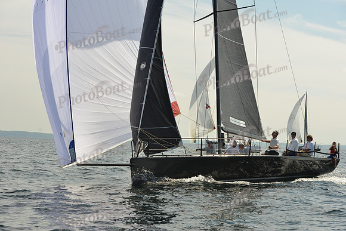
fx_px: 673
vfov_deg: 19.5
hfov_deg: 28.8
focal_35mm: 70
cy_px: 116
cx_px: 173
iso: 320
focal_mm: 70
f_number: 8
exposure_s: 1/1250
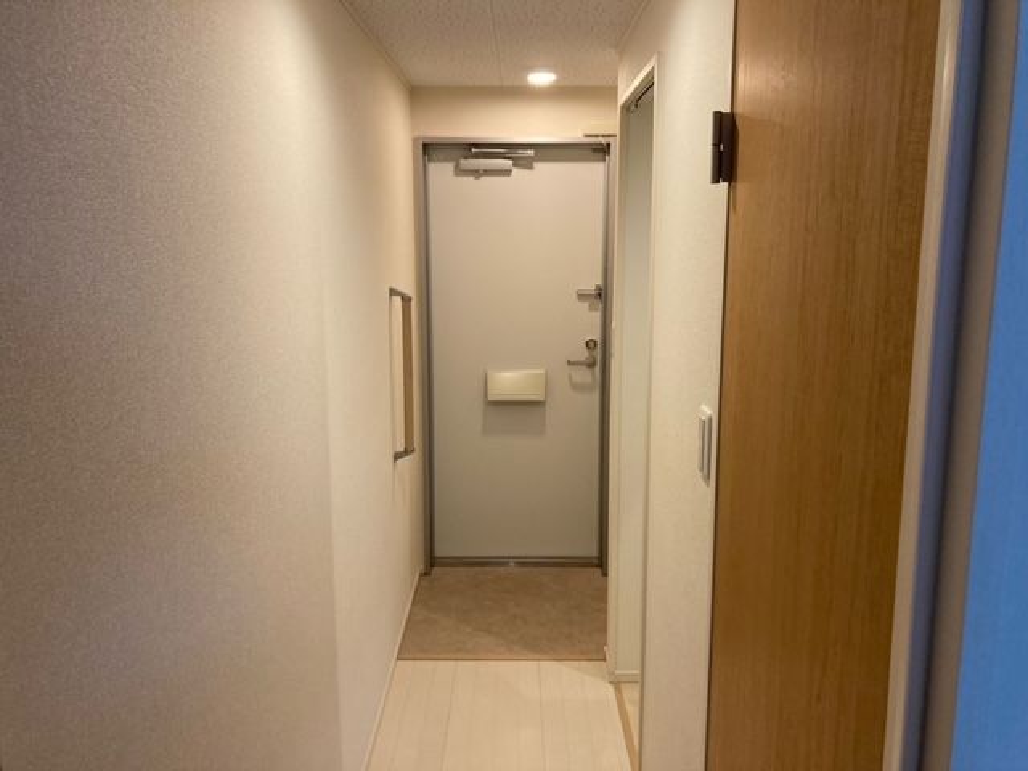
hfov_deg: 63.4
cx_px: 514
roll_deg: +0.1
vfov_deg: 49.7
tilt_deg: -8.3
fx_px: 832
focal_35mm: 28
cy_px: 386
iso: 100
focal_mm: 3.99
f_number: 1.8
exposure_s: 1/60
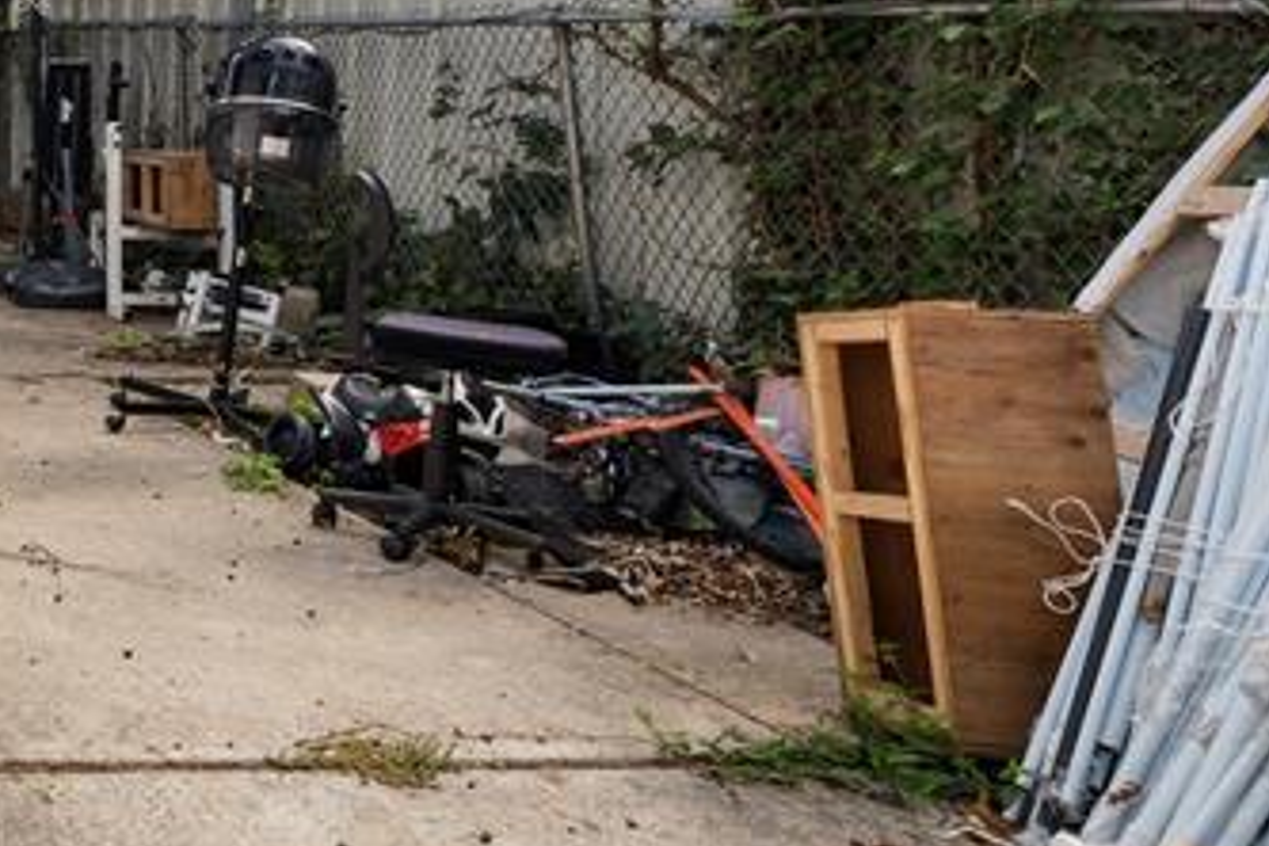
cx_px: -469
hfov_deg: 31.7
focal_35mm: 43
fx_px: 1516
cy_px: 107
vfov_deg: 30.0
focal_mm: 14
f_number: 7.1
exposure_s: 1/500
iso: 200
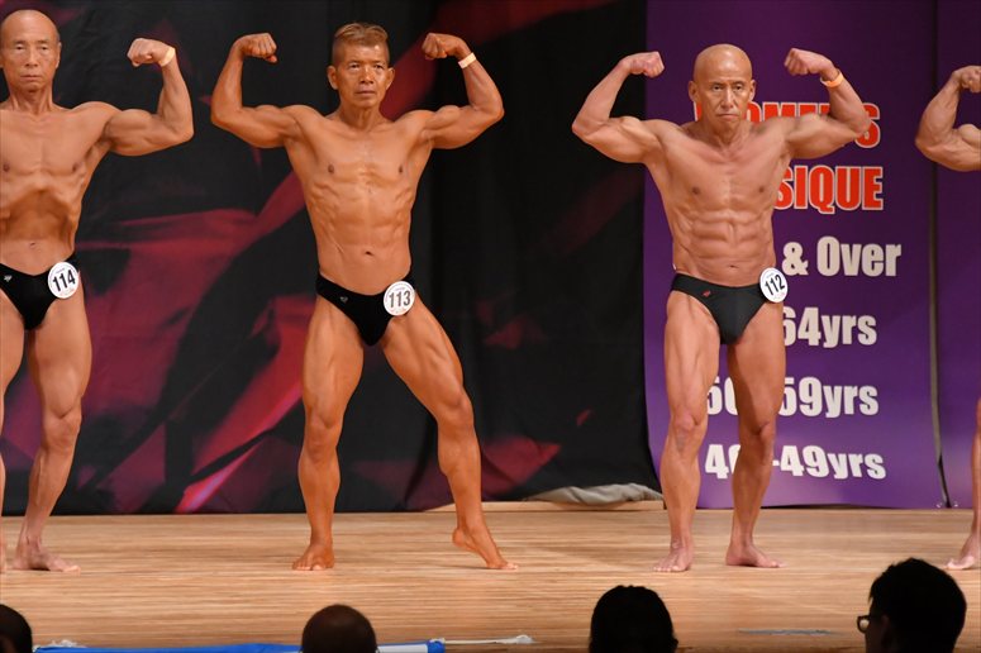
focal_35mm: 315
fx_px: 8580
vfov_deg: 4.4
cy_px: 326
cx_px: 490
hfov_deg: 6.5
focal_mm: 210
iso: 5000
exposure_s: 1/400
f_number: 5.6
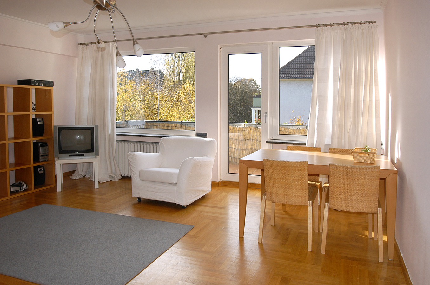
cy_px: 142
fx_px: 304
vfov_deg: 50.3
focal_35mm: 26
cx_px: 215
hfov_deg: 70.5
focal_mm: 17
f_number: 5.6
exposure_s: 1/160
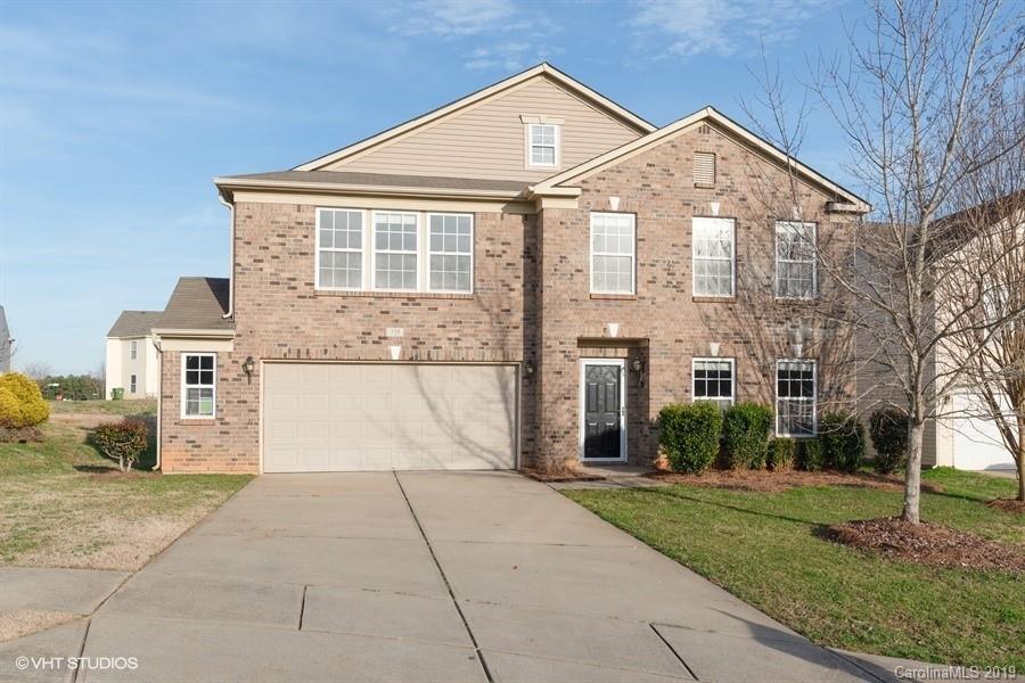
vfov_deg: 45.0
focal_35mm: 29
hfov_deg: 63.7
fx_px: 826
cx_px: 512
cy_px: 342
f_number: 8
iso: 100
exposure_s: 1/400
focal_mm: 29
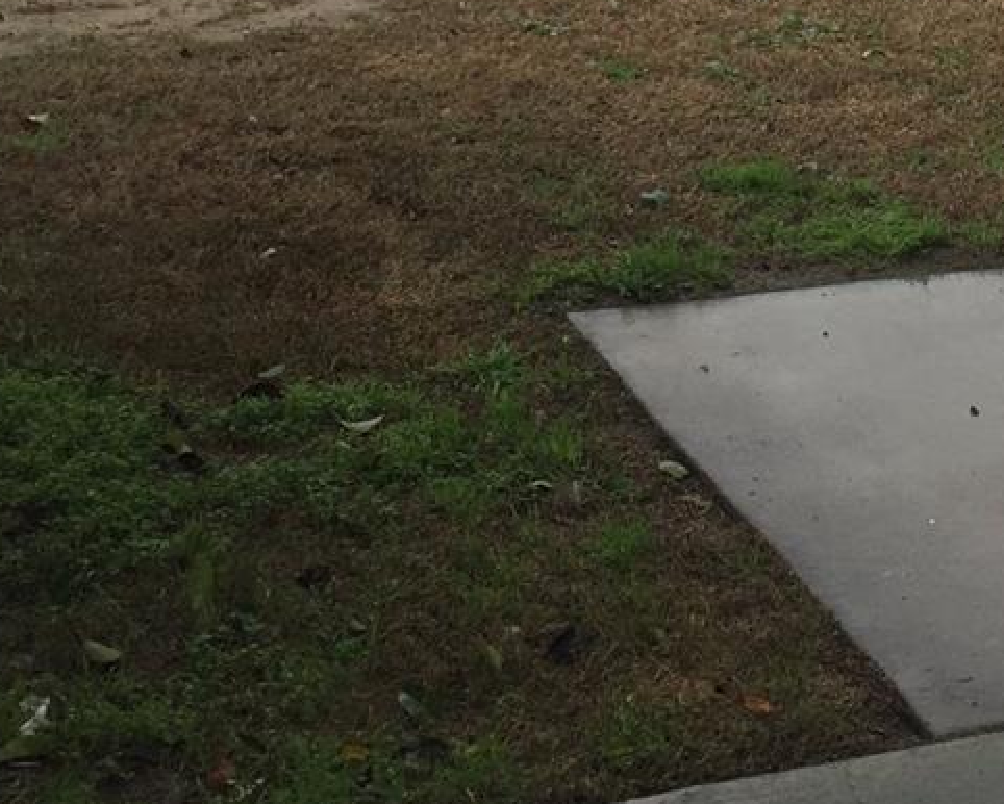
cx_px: 731
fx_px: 2616
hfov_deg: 21.6
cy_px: -194
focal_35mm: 88
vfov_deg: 16.6
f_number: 2.2
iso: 32
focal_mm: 4.15
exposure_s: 1/989
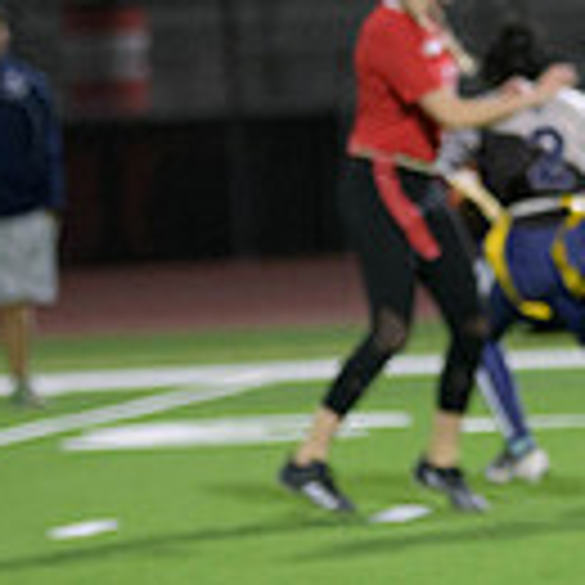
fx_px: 10535
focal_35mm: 551
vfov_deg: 3.2
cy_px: 79
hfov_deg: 3.2
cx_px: 774
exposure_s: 1/640
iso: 3600
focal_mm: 145
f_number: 2.8
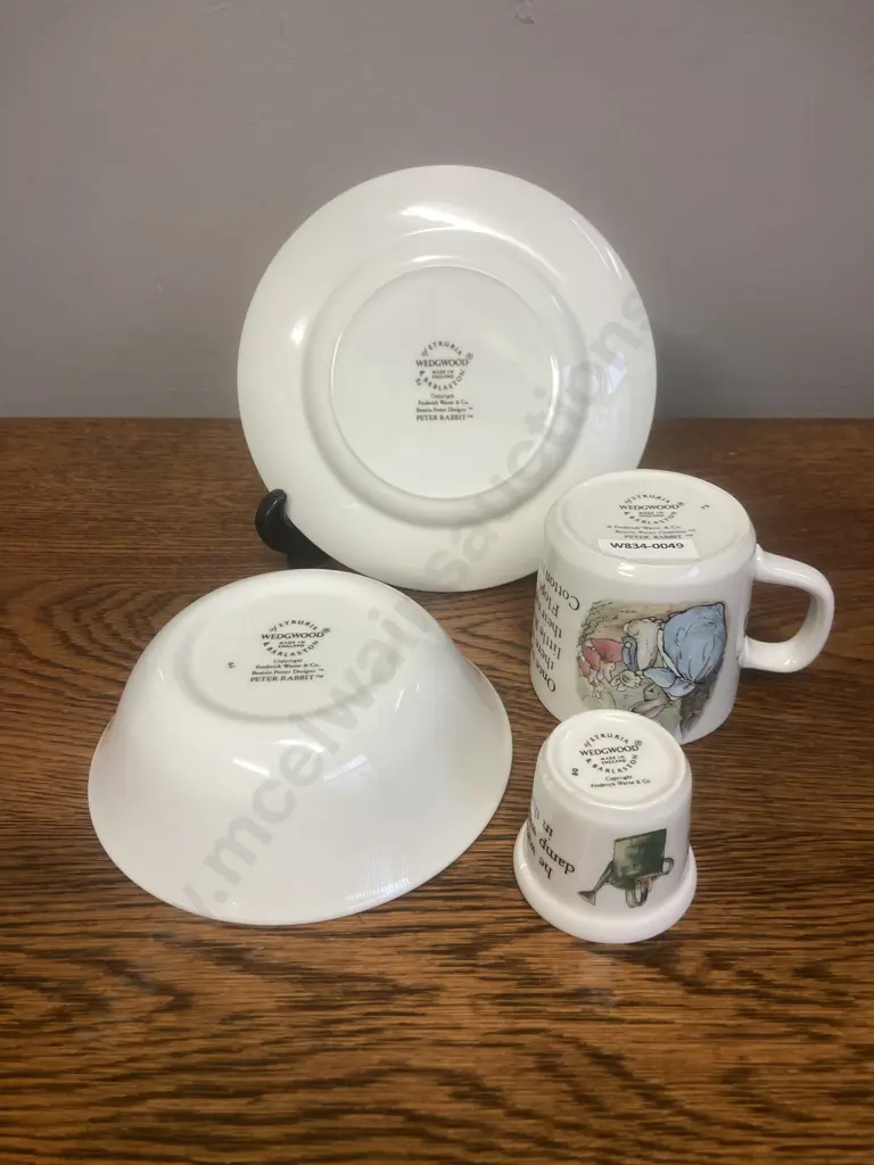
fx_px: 943
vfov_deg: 63.4
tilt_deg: -34.7
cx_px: 437
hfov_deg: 49.7
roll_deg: +0.9
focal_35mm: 28
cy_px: 582
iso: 80
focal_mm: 3.99
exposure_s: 1/50
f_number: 1.8
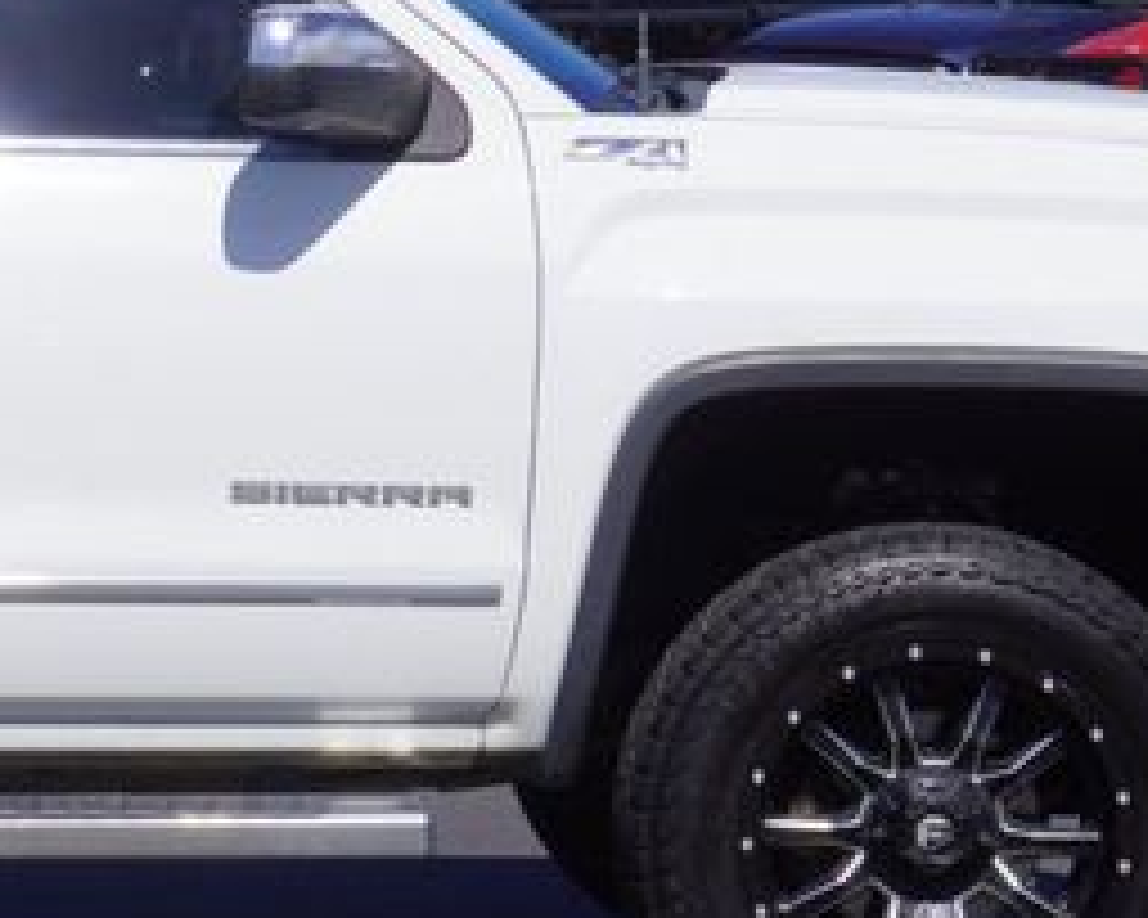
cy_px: 626
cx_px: -518
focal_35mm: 204
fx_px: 6931
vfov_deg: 7.6
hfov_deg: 9.2
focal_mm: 36
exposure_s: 1/250
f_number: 11
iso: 100
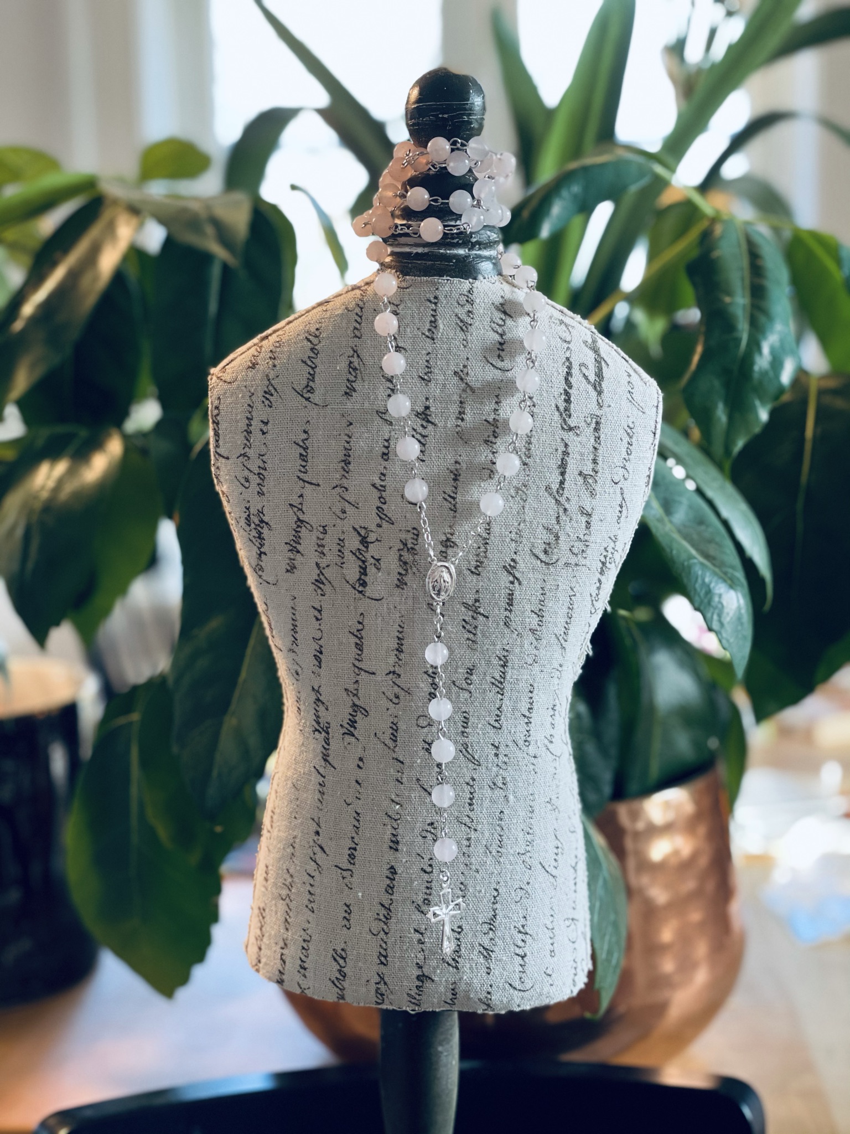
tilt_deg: -5.9
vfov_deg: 36.8
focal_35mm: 52
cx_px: 425
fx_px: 1702
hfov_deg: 28.0
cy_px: 567
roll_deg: +1.5
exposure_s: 1/50
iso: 160
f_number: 2
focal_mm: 6
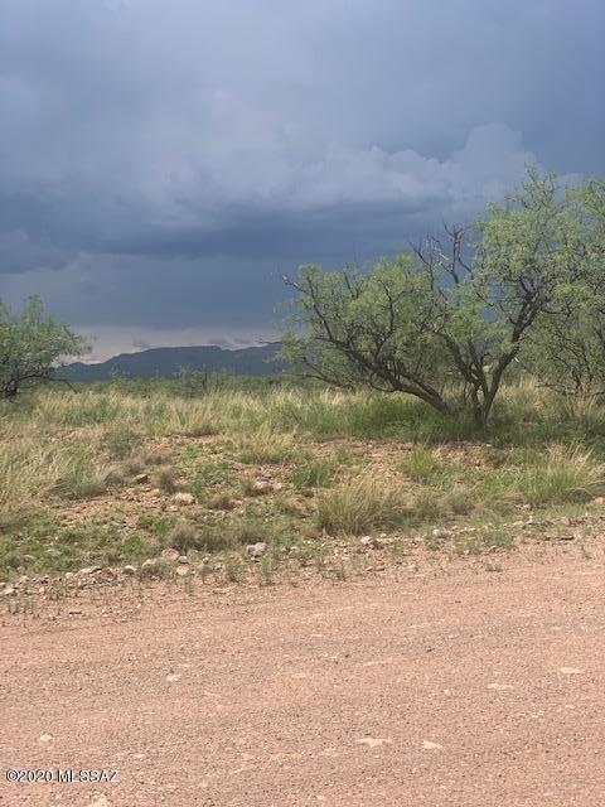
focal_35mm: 52
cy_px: 404
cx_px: 302
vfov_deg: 36.8
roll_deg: +1.9
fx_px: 1212
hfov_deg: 28.0
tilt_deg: -0.4
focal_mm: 6
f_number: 2.4
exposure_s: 1/1170
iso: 16
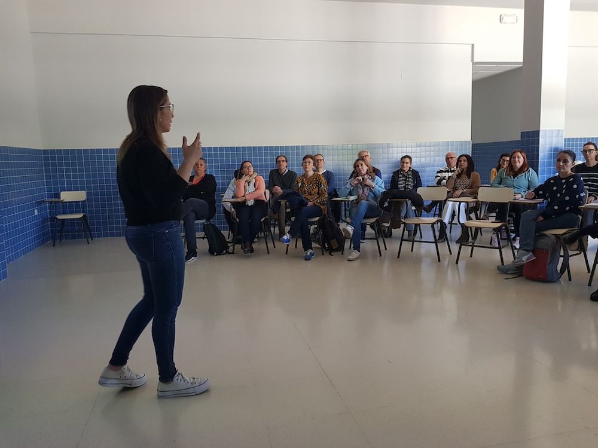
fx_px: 449
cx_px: 299
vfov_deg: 53.1
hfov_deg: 67.3
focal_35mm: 26
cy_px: 224
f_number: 1.7
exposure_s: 1/50
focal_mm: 4.2
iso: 200
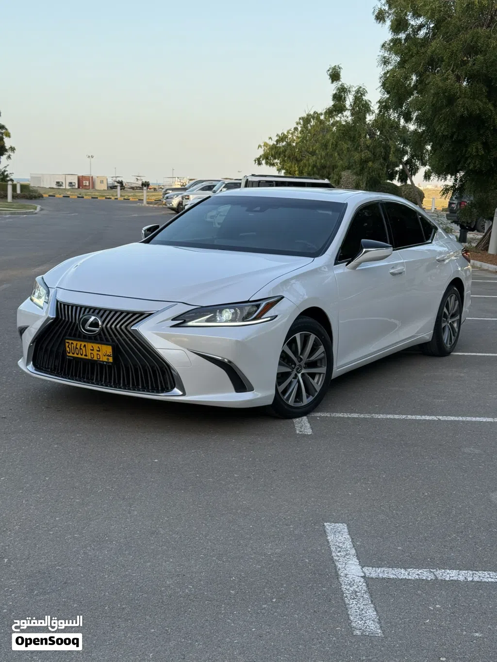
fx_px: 919
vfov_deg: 39.7
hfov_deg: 30.3
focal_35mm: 48
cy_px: 331
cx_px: 248
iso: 64
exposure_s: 1/875
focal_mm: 6.76
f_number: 1.78
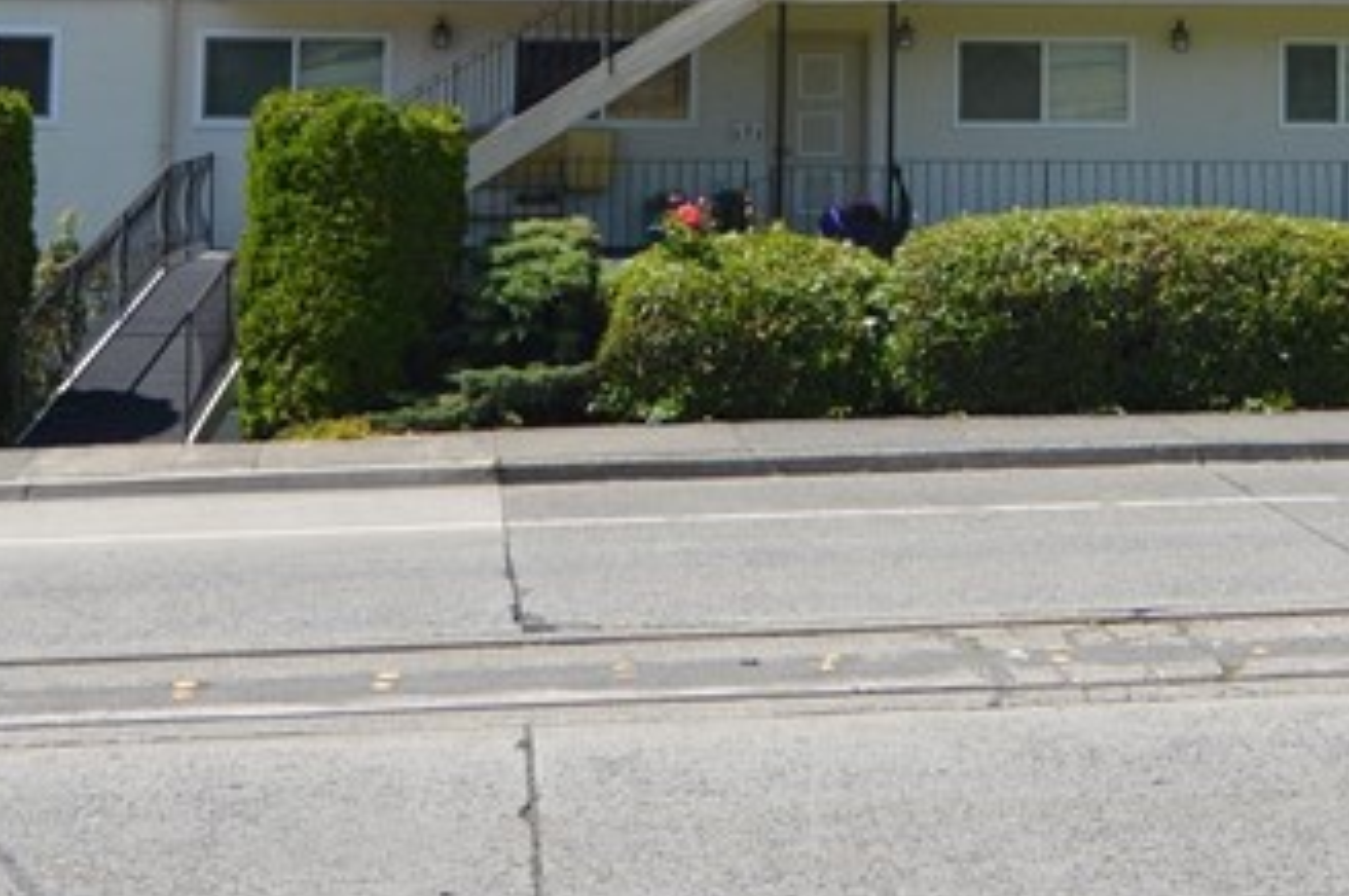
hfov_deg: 26.6
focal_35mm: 75
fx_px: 2795
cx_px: 1092
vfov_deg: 17.2
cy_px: -238
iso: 100
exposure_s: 1/200
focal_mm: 15
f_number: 7.1
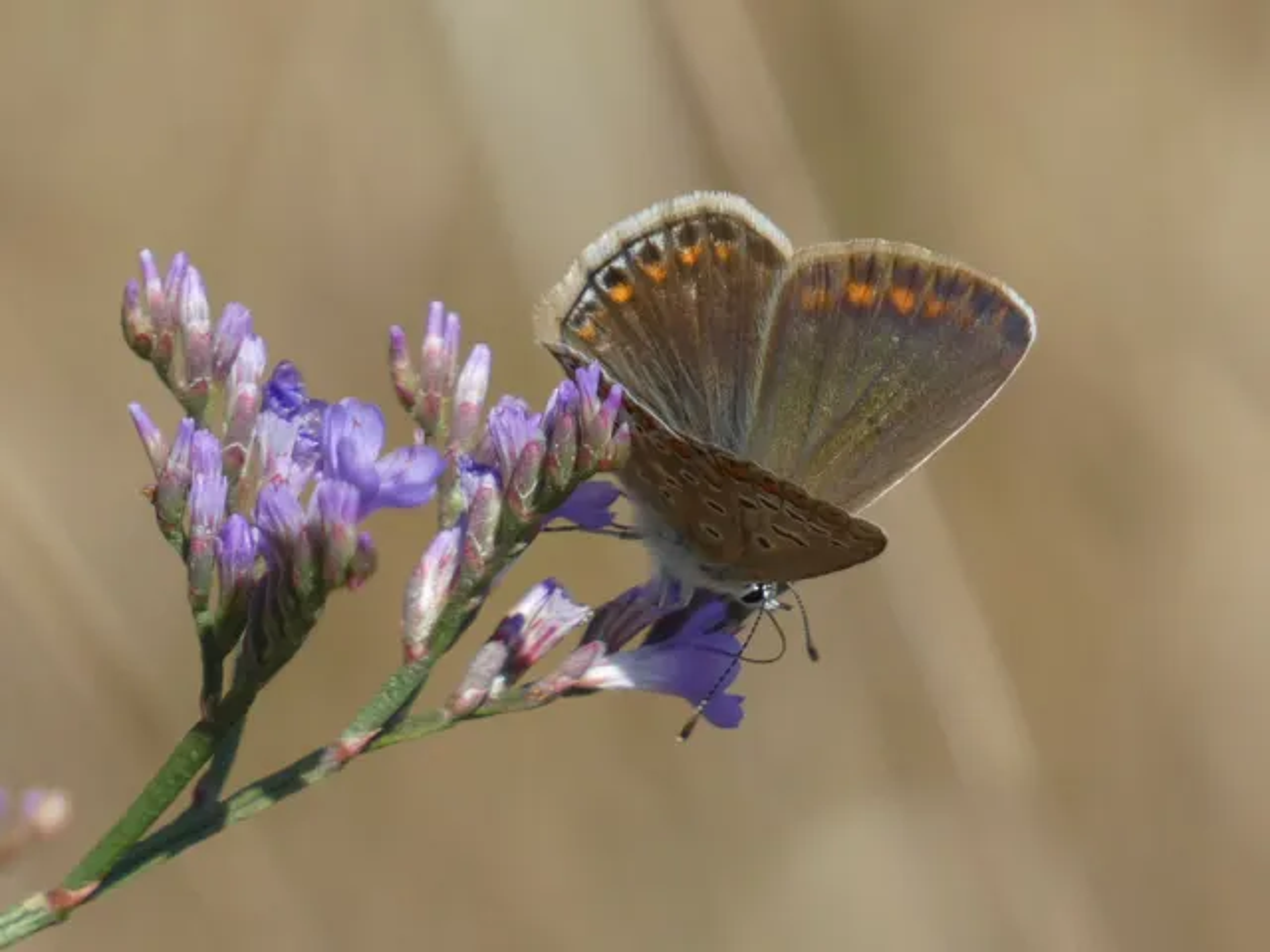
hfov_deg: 2.5
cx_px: 635
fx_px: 29351
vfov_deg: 1.9
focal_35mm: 800
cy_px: 476
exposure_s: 1/160
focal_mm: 143.4
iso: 80
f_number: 5.6
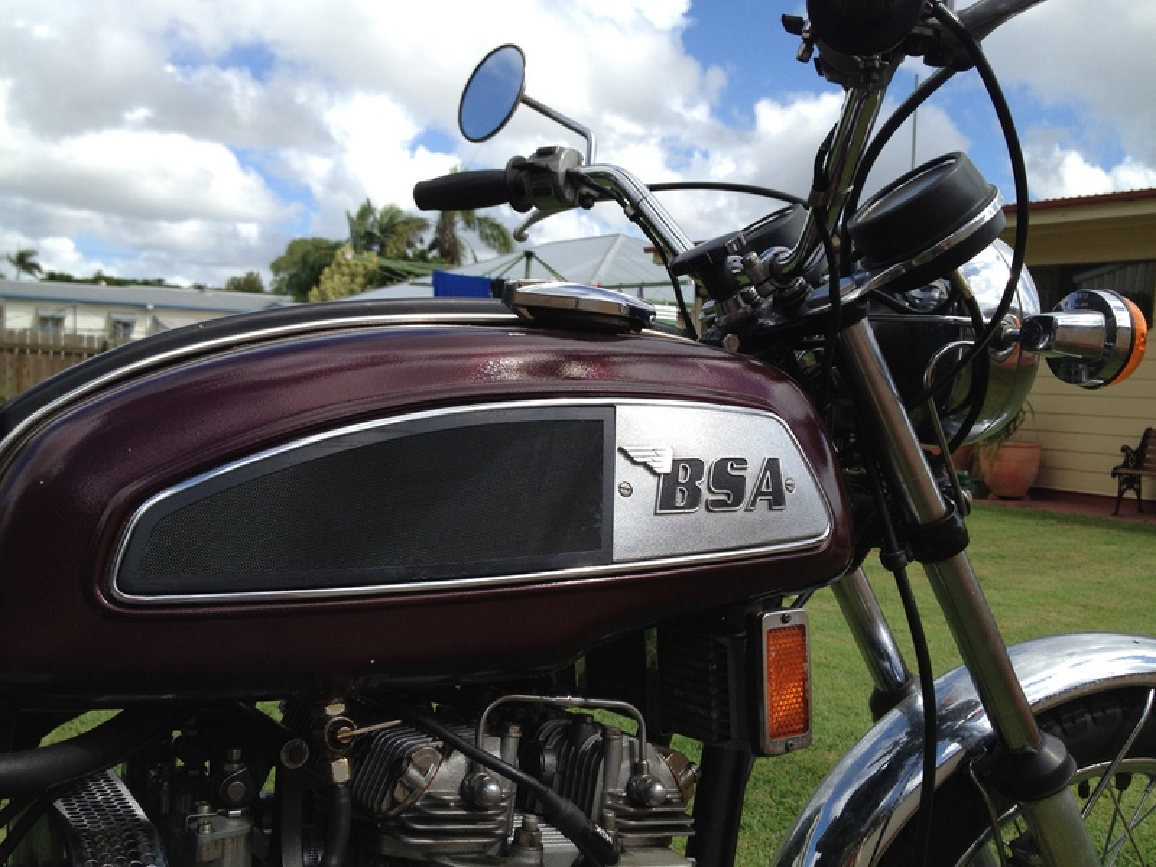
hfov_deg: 52.6
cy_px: 434
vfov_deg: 40.7
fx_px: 1169
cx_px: 578
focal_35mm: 35
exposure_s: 1/1453
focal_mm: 4.28
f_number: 2.4
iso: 64
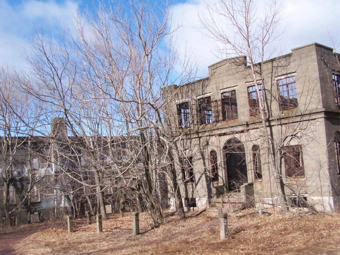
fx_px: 373
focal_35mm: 38
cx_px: 170
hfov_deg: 49.0
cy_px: 128
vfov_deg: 37.7
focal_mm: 6.3
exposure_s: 1/1600
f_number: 5.6
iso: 400
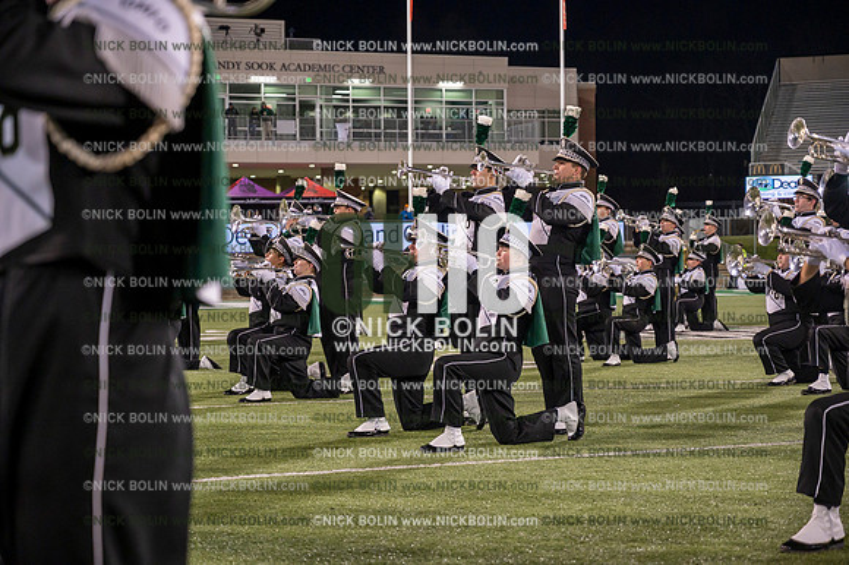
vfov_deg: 19.4
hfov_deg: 28.9
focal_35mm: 70
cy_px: 282
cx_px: 424
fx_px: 1650
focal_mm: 70
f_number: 4
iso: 3200
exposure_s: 1/640
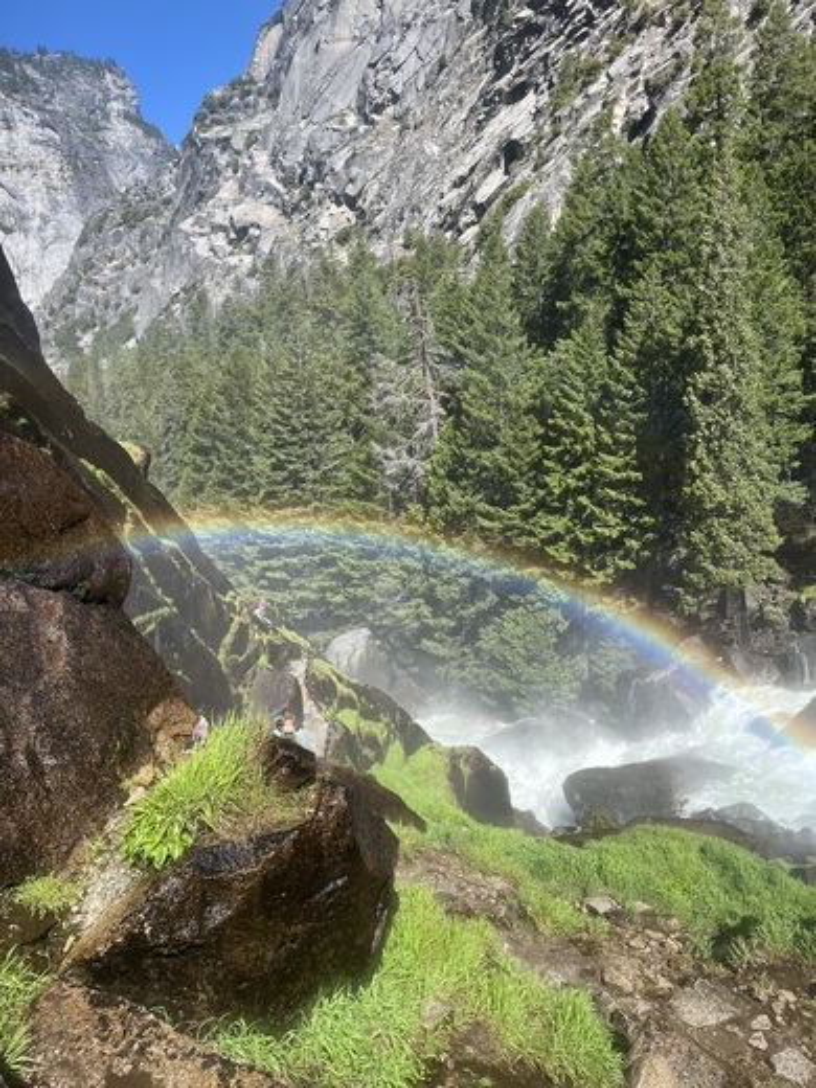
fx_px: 817
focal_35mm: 26
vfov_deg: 67.3
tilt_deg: -13.3
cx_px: 408
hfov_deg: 53.1
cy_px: 544
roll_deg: +1.9
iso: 50
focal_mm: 5.1
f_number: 1.6
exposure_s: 1/1890
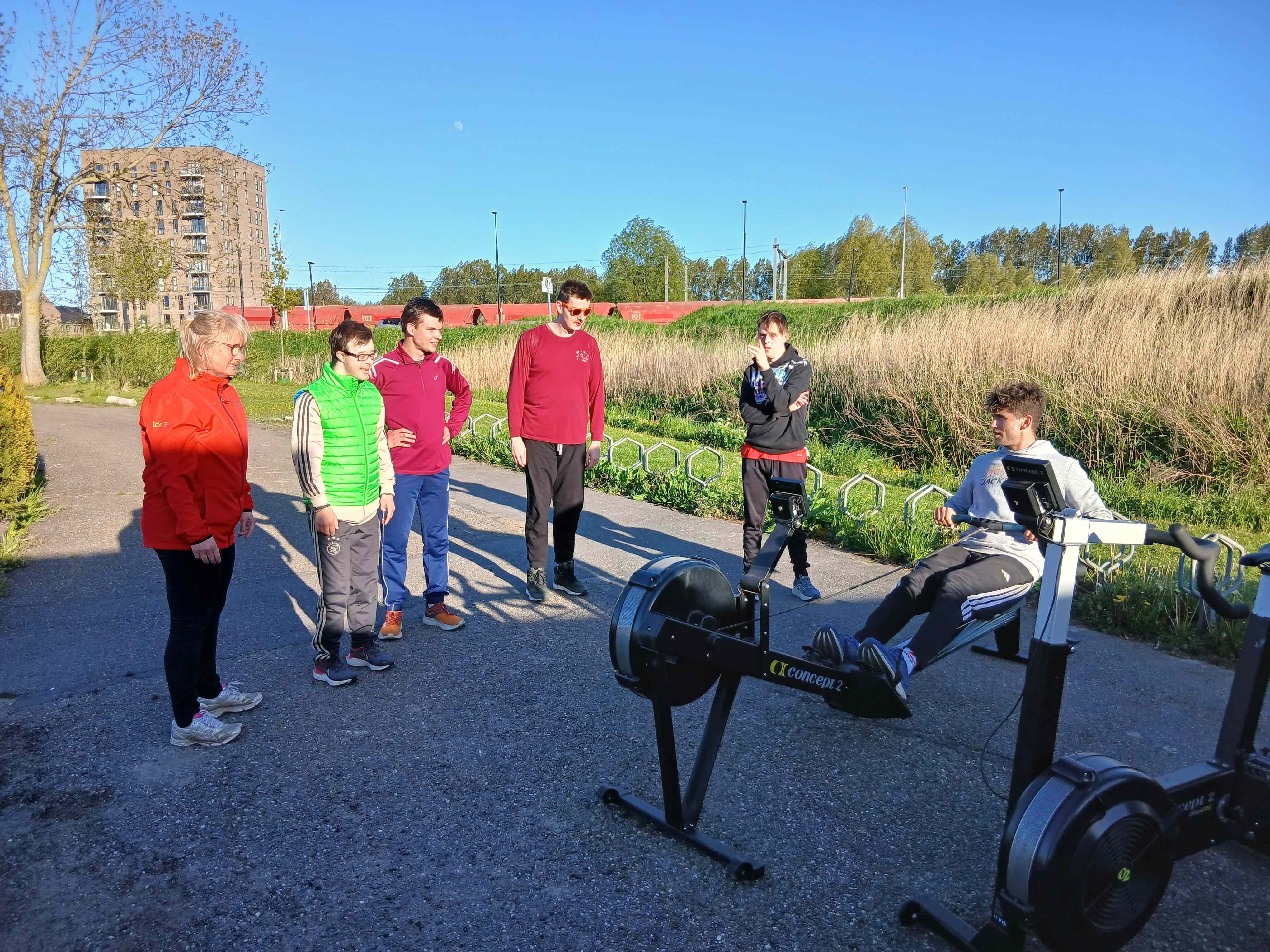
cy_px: 476
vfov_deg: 53.1
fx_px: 954
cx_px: 635
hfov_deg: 67.3
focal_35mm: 26
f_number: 1.8
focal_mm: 3.98
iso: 20
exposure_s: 1/320
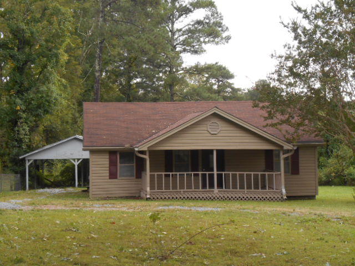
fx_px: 820
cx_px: 178
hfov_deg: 24.4
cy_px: 133
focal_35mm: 80
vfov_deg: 18.4
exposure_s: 1/60
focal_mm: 14.3
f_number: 4.7
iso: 200
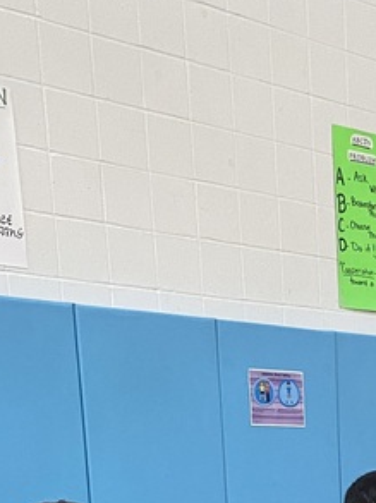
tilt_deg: -13.0
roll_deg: +0.2
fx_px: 1321
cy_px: 812
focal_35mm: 91
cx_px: 531
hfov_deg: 15.2
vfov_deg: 18.4
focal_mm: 4.25
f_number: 1.8
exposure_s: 1/60
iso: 160
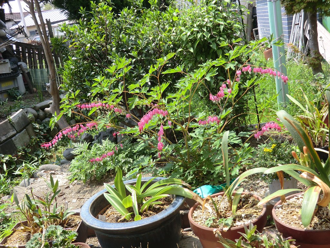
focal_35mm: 40
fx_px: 381
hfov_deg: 46.8
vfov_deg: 36.0
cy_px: 124
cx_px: 165
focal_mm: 7.1
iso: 64
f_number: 3.8
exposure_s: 1/200
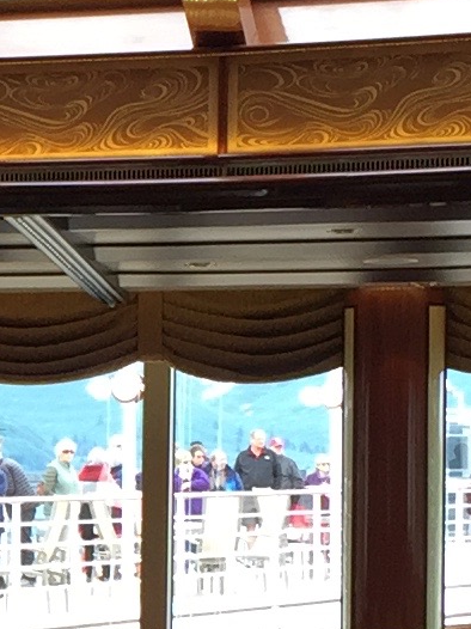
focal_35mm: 180
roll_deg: +0.6
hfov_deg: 7.9
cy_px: 596
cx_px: -489
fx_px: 3268
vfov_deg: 10.9
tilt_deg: -1.3
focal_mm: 4.15
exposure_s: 1/50
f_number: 2.2
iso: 40
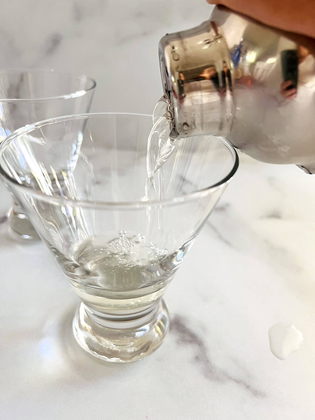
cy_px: 210
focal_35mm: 26
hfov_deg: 53.1
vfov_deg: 67.3
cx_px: 158
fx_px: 315
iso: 125
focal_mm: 5.7
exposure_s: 1/80
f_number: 1.5
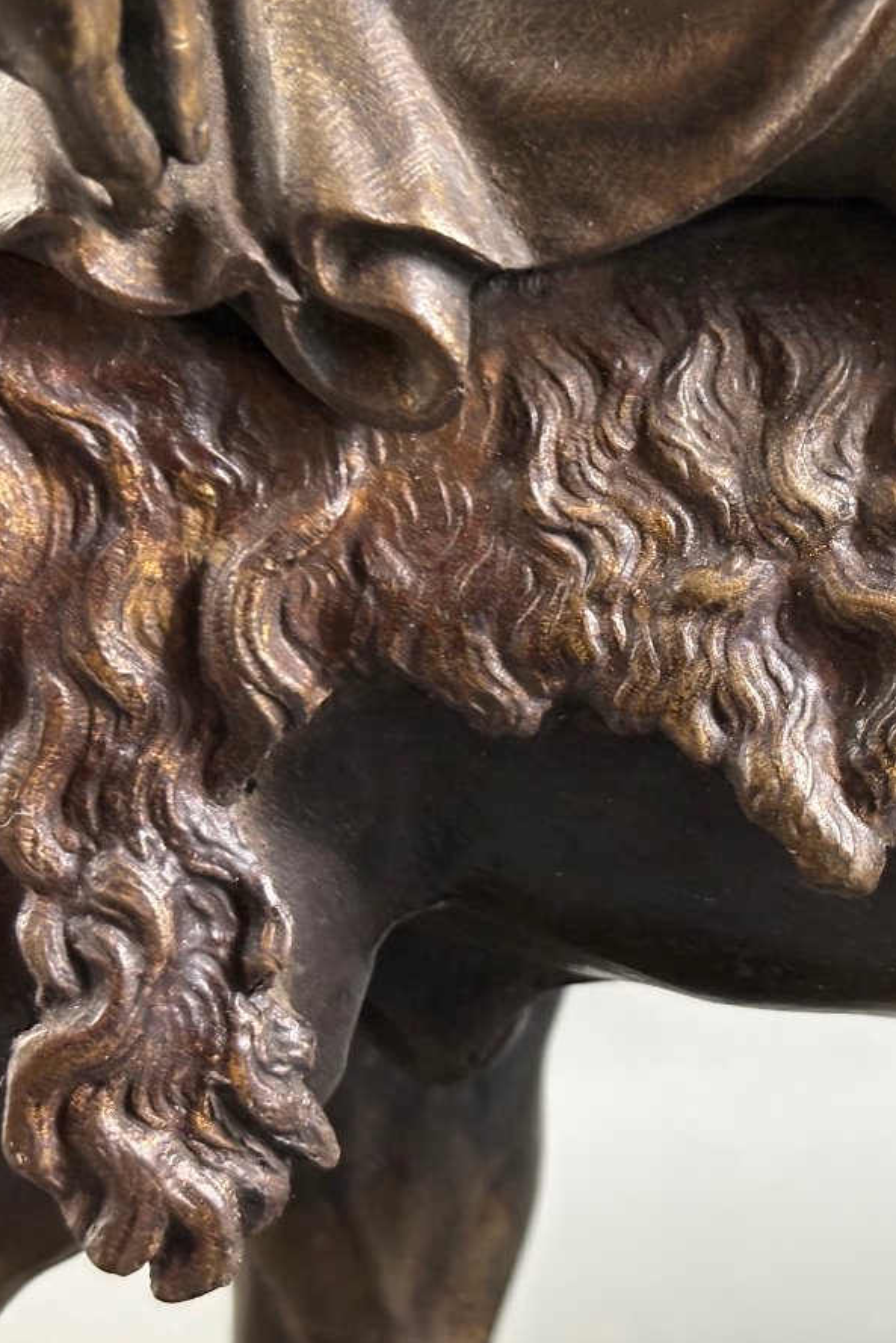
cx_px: 819
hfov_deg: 18.4
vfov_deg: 27.7
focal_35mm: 73
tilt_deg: -8.4
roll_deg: -1.2
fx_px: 2724
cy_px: 674
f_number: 1.6
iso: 250
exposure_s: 1/33
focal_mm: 5.96
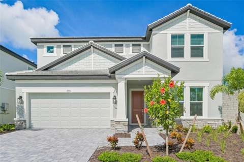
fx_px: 139
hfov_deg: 82.6
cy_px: 81
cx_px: 122
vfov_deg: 60.6
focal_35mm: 20
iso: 400
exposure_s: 1/3200
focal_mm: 20.5
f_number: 8
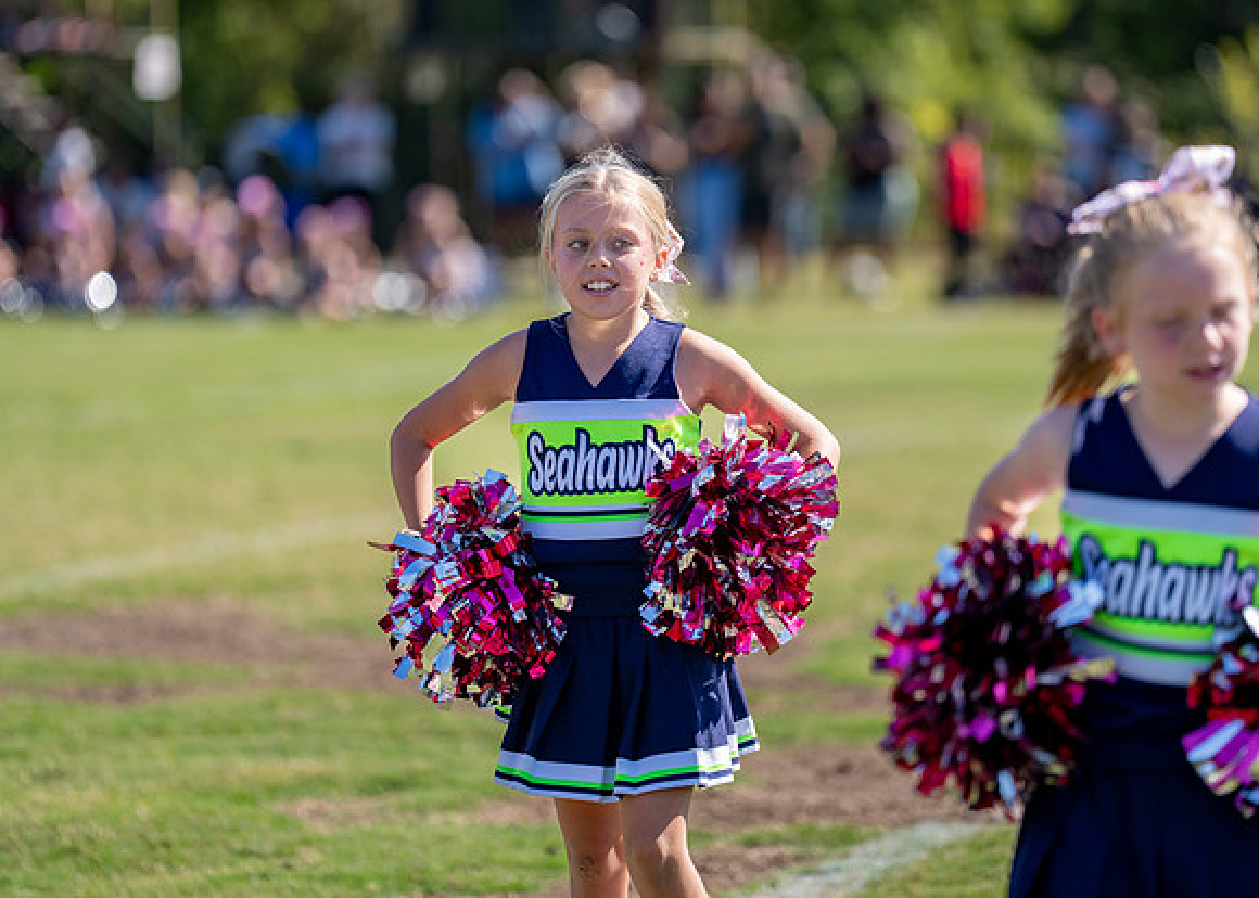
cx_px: 642
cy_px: 351
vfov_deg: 6.1
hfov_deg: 8.5
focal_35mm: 236
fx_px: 8449
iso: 200
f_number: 2.8
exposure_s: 1/2000
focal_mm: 180
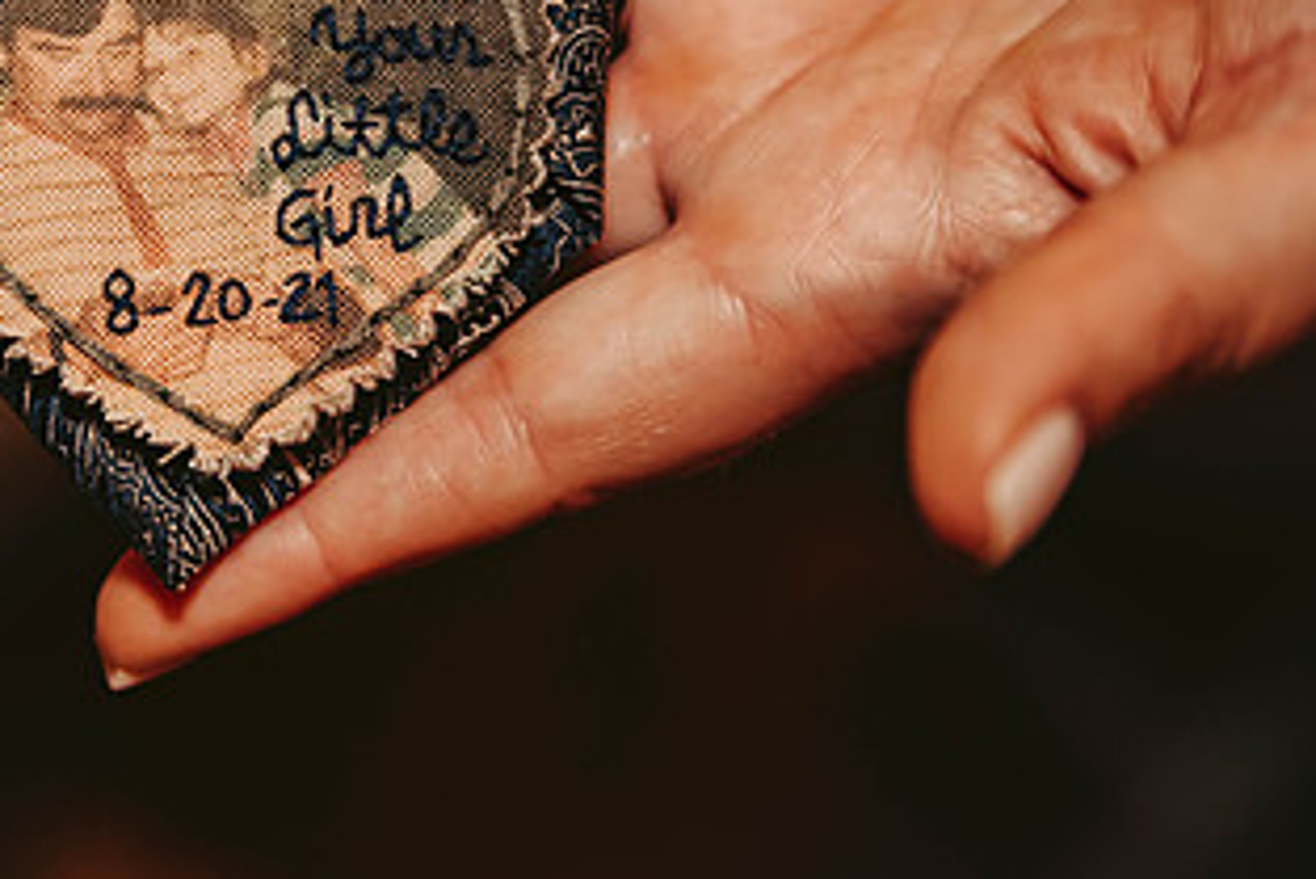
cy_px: 238
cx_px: 252
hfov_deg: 14.7
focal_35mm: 139
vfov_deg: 9.9
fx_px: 5083
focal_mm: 75
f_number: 2.8
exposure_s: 1/125
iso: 1250
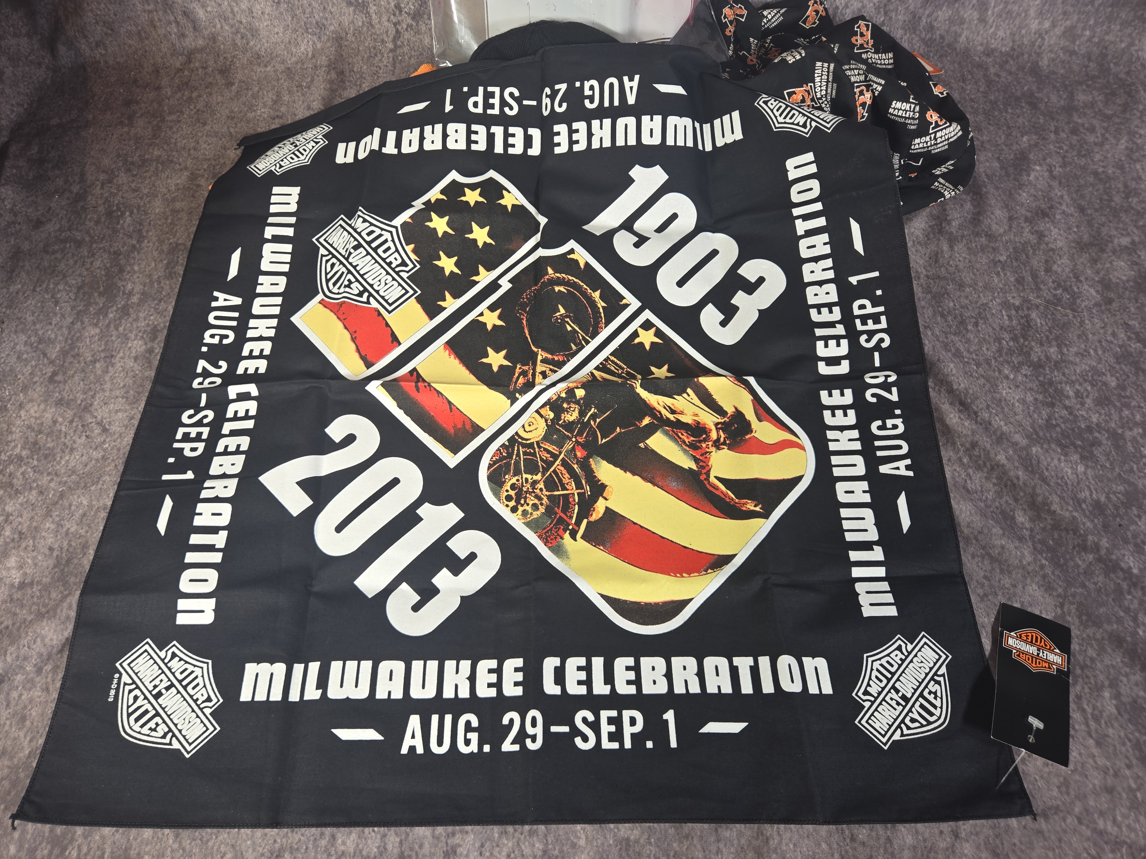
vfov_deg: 58.9
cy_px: 430
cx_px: 573
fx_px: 761
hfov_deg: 73.9
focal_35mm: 23
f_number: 1.8
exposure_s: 1/120
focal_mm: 5.4
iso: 25
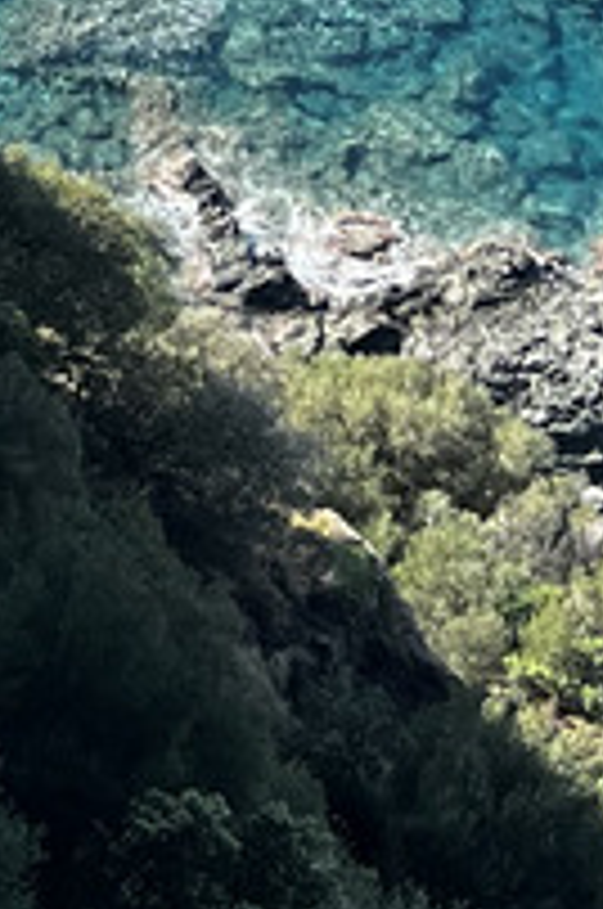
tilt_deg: -25.4
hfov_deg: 8.4
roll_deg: -0.4
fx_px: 4059
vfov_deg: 11.0
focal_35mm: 161
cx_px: -194
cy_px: -1206
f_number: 1.5
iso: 50
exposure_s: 1/2571
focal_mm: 5.7
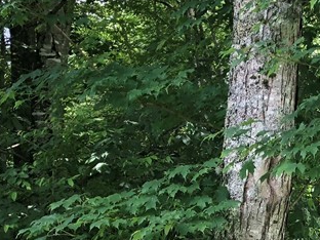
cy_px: 324
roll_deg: +2.1
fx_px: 850
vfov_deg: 15.2
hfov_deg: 20.2
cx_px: 363
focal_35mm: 92
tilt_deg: -0.4
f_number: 1.8
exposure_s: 1/120
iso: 32
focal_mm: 3.99
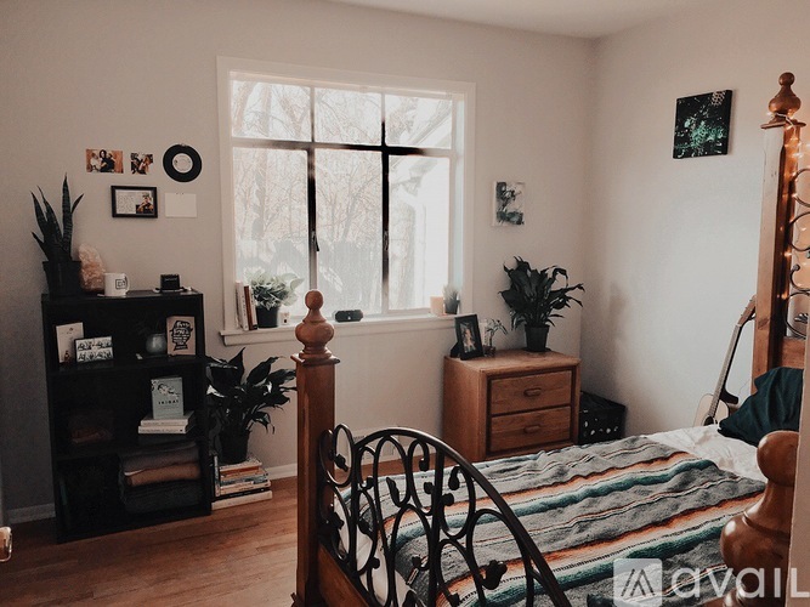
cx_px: 405
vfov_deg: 48.2
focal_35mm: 29
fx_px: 678
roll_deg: -0.3
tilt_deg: -7.5
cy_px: 304
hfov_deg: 61.7
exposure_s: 1/40
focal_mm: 4.15
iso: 25
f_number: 2.2
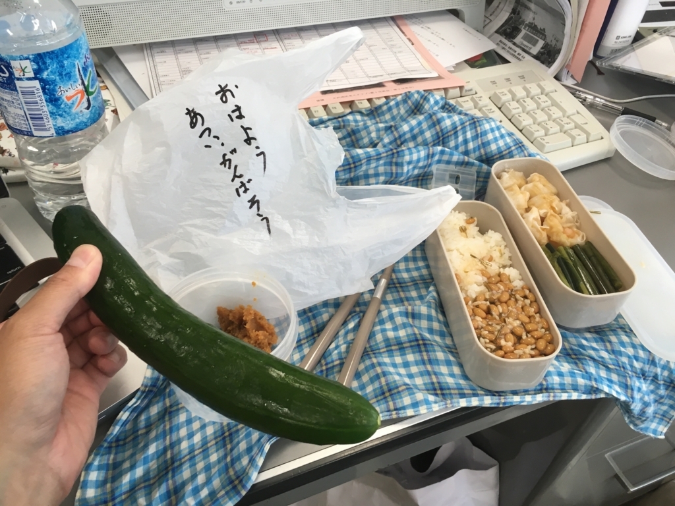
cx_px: 338
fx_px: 565
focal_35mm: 29
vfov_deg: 48.2
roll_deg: -3.2
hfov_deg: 61.7
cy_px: 253
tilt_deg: -43.5
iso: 25
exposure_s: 1/30
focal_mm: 4.15
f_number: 2.2
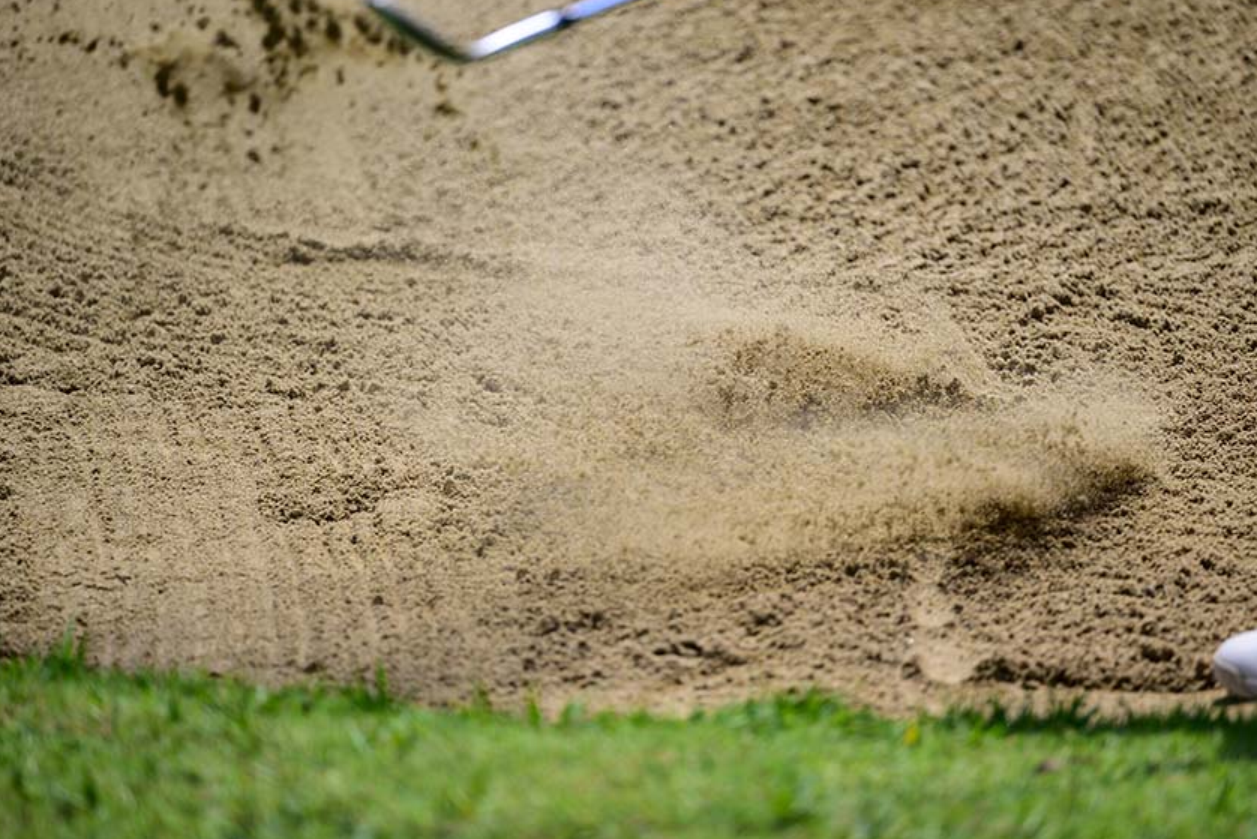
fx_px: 7997
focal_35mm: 229
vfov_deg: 6.0
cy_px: 368
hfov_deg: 9.0
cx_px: 687
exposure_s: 1/3200
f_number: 2.8
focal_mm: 200
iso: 80
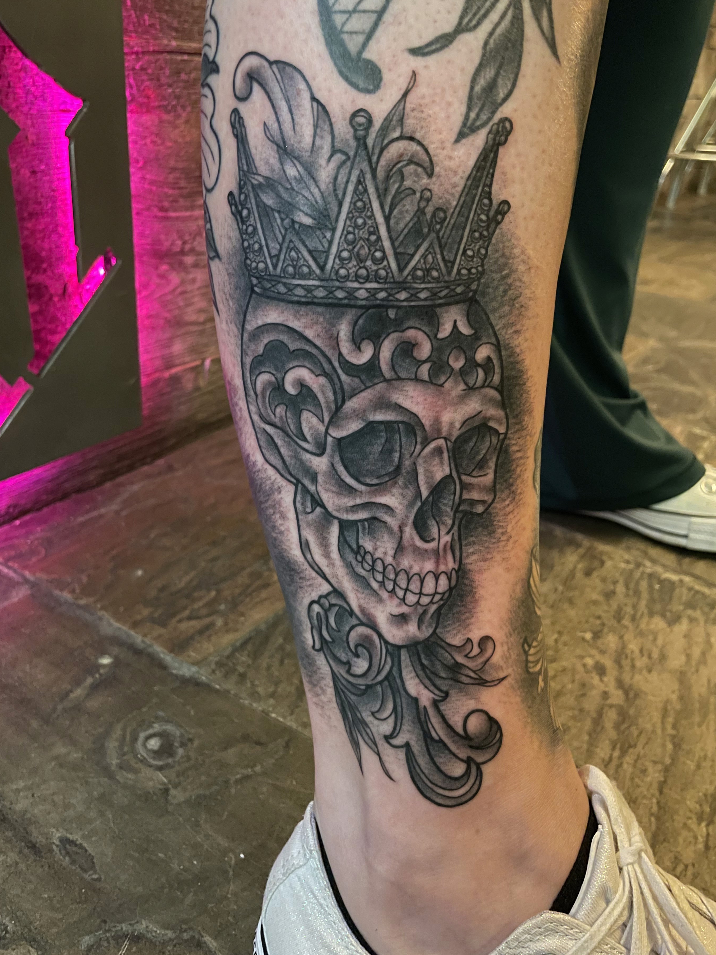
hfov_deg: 48.2
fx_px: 800
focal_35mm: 29
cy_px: 459
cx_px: 371
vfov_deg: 61.6
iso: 1000
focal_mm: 4.2
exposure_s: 1/24
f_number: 1.6
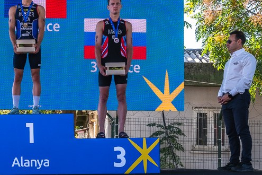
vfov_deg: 20.4
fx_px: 480
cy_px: 134
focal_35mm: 66
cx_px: 42
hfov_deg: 29.6
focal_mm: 25.5
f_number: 6.3
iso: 250
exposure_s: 1/320
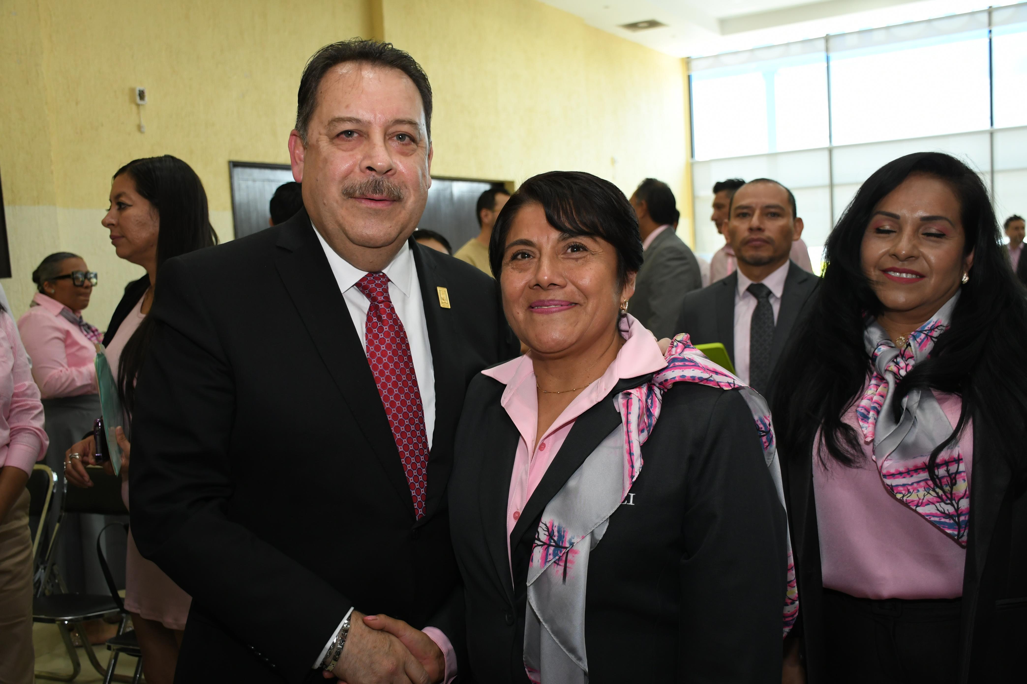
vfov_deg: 38.9
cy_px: 342
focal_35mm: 34
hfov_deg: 55.8
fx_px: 970
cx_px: 514
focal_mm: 23
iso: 800
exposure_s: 1/100
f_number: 3.8
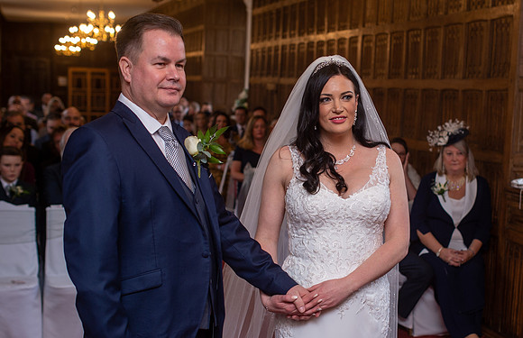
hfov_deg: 32.5
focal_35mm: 62
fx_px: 893
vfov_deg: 21.4
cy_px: 202
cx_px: 330
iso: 160
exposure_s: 1/125
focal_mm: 35
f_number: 2.8
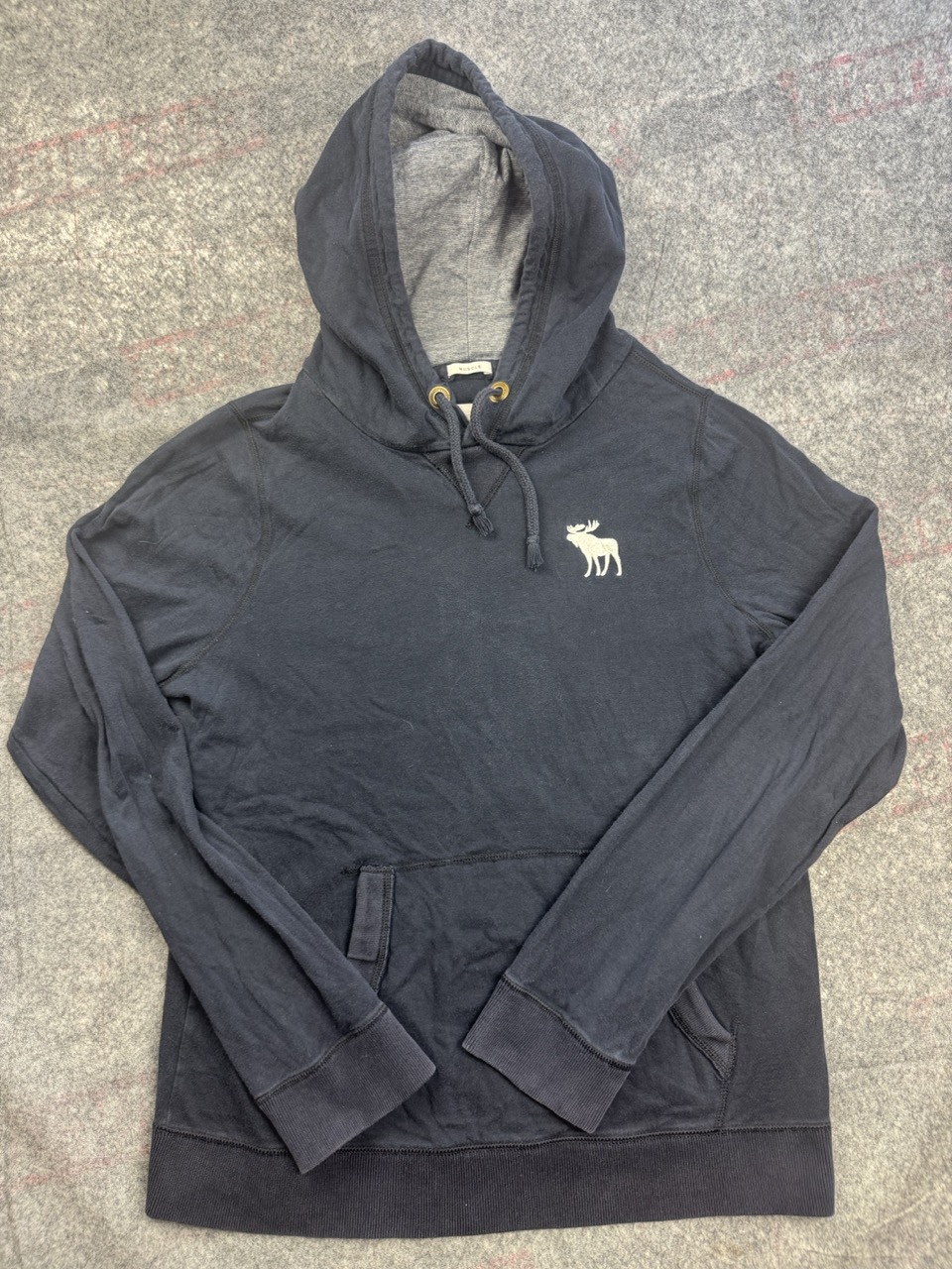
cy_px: 634
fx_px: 880
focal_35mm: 24
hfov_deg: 56.8
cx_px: 476
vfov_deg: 71.6
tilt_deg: -58.5
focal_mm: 6.76
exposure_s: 1/50
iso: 125
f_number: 1.78
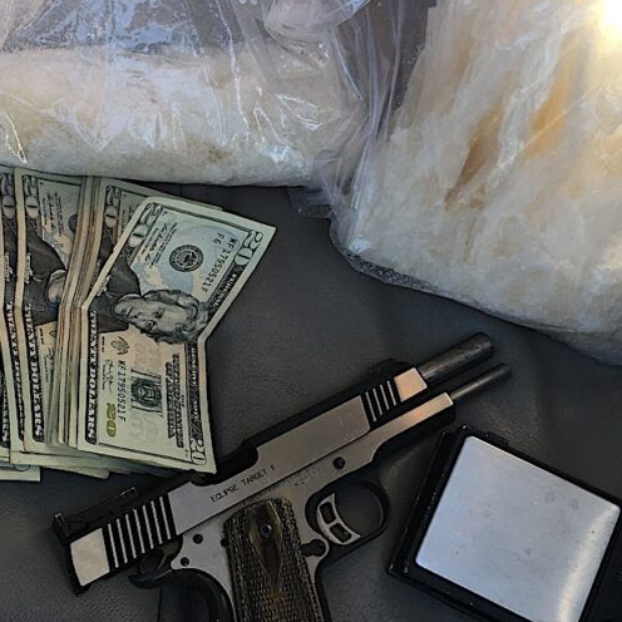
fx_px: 1077
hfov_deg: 31.9
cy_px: 324
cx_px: 209
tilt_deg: -63.7
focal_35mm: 53
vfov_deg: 32.2
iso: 25
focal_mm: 4.15
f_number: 2.2
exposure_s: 1/141
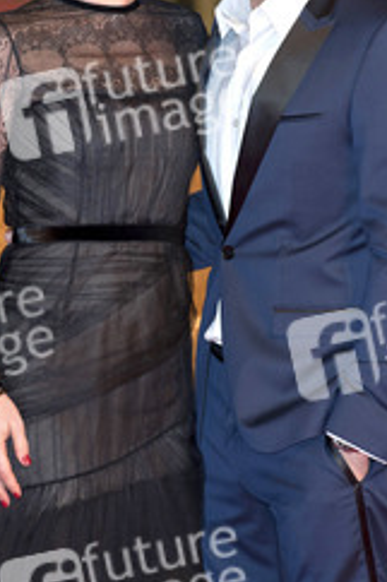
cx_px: 194
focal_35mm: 240
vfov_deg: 8.6
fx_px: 3875
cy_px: 224
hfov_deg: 5.7
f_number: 5.6
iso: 1000
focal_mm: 145
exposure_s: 1/160
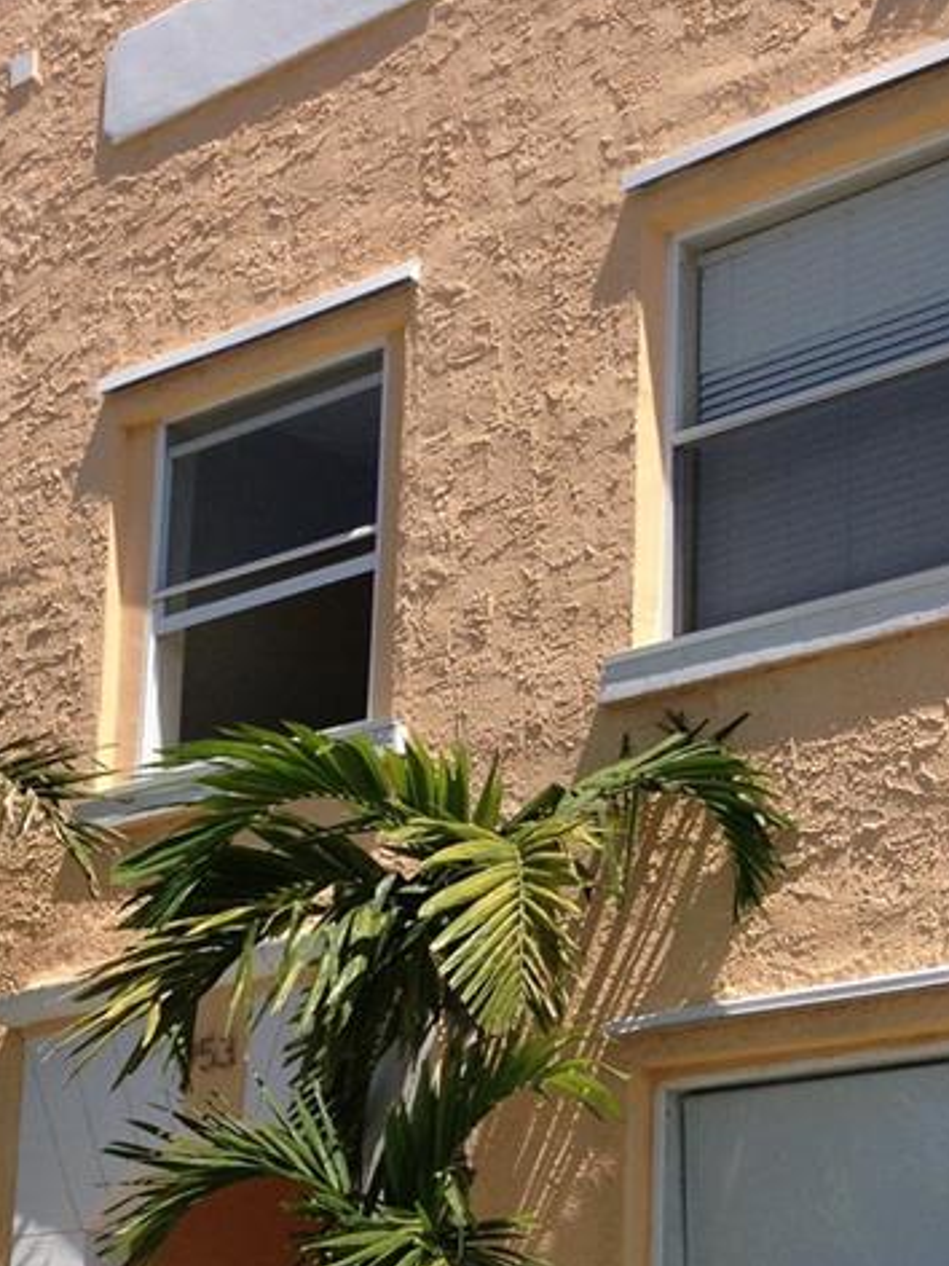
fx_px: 3253
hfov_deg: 16.6
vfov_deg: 21.8
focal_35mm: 89
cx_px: 582
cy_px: 952
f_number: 2.4
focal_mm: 4.28
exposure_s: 1/2045
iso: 50
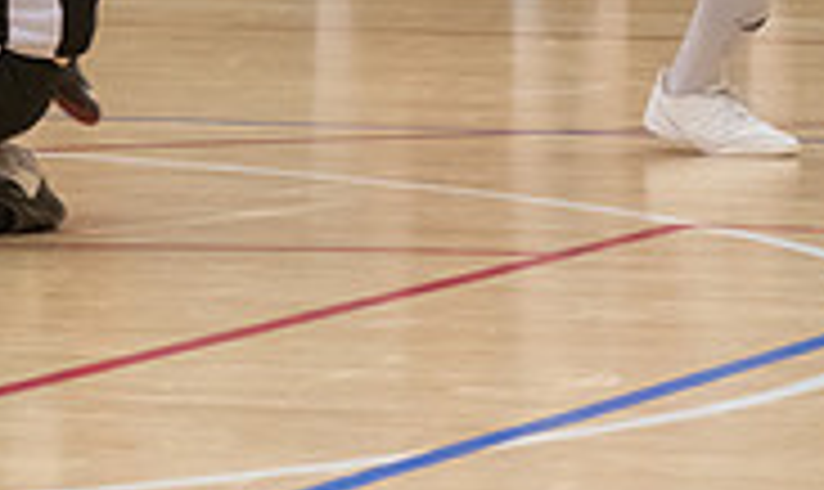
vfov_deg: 3.2
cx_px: 136
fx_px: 8822
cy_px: 46
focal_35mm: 398
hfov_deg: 5.3
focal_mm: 70
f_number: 3.2
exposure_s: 1/800
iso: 720
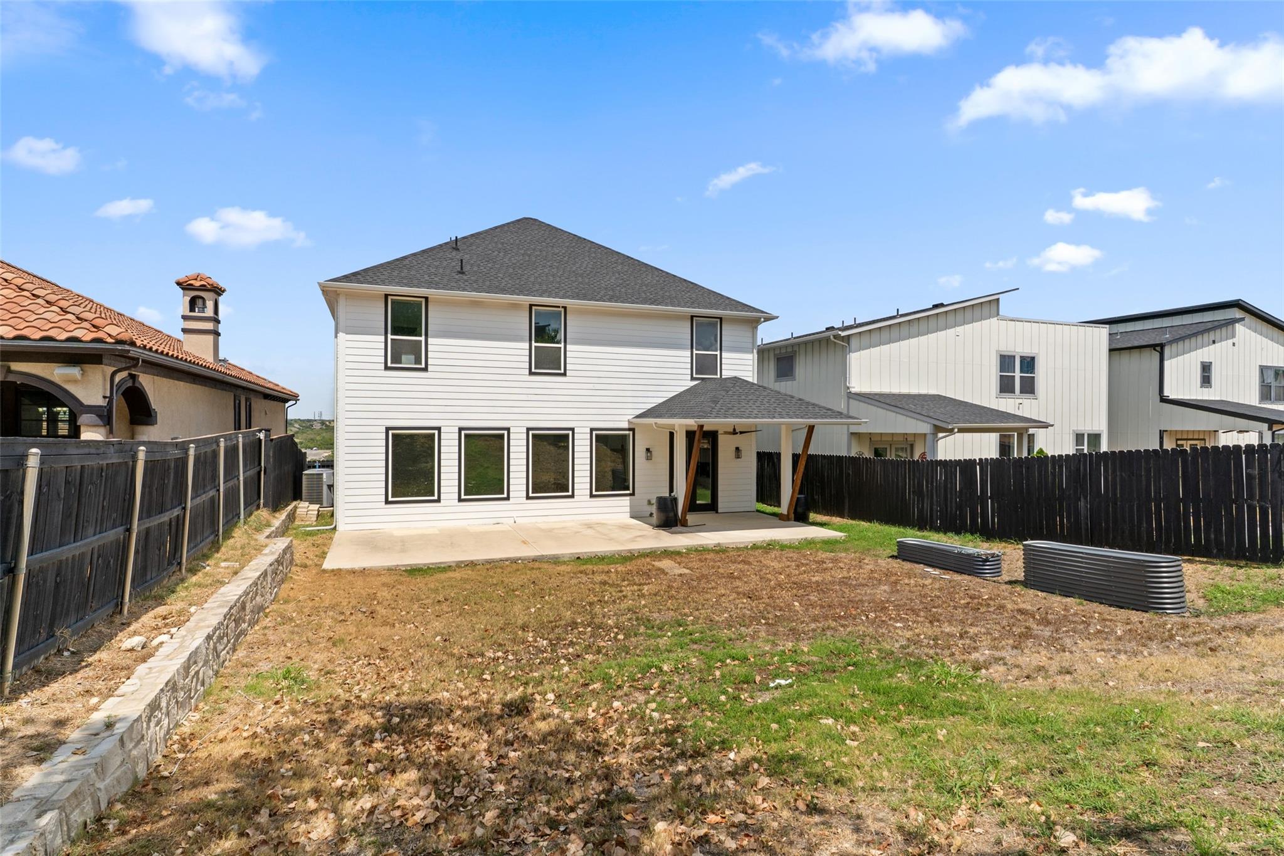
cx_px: 642
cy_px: 428
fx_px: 678
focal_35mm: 19
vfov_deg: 64.5
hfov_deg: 86.9
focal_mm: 19
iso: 400
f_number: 10
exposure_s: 1/250
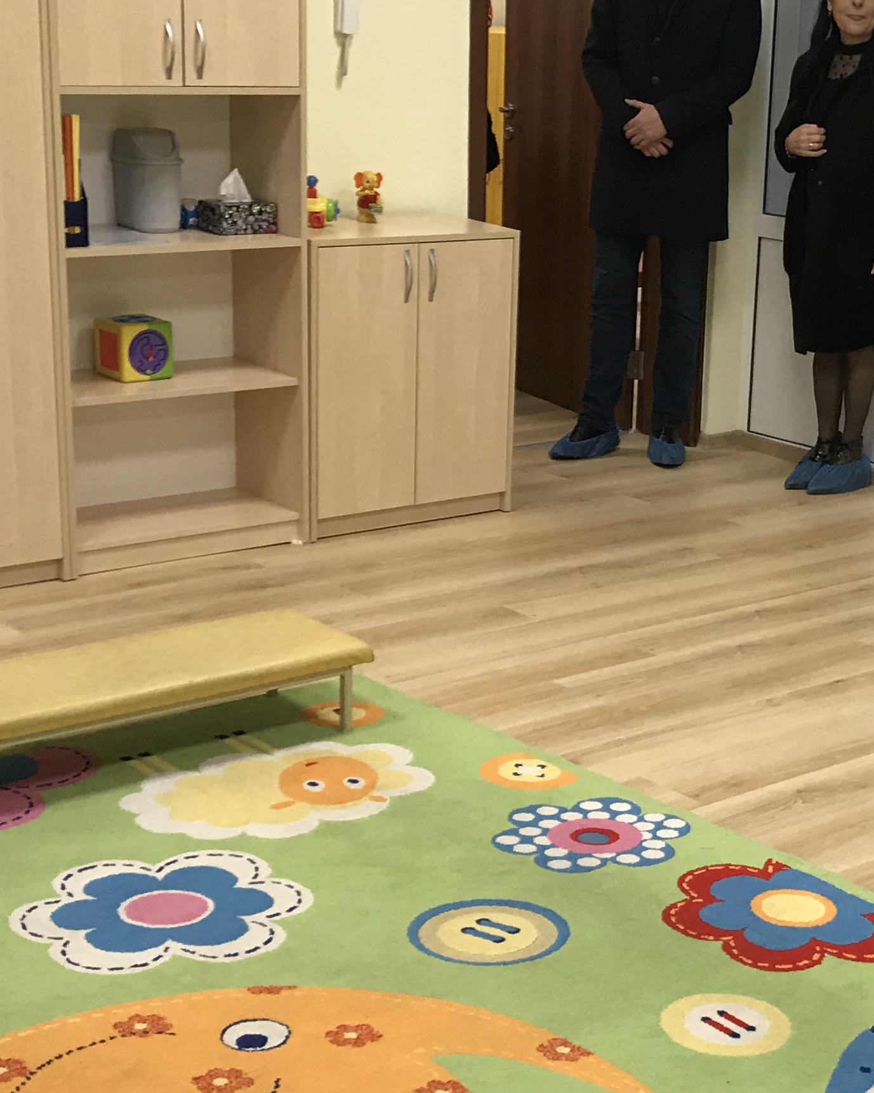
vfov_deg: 29.5
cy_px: 690
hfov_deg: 23.4
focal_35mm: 64
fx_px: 2070
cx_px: 726
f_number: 1.8
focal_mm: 3.99
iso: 32
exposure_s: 1/33
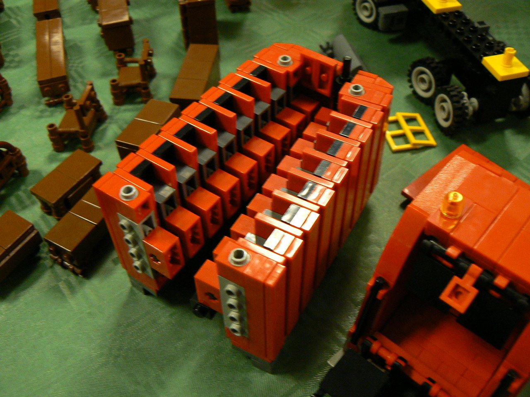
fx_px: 551
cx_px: 265
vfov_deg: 39.7
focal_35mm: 36
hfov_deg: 51.4
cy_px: 198
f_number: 2.8
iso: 200
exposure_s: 1/20
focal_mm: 6
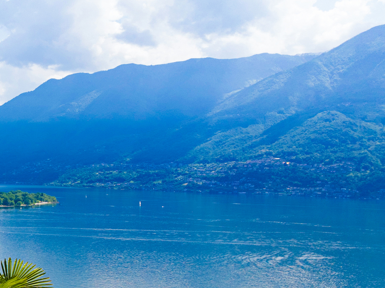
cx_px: -209
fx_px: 834
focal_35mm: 75
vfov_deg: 17.9
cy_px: 411
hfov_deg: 21.4
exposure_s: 1/2500
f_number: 2.8
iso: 140
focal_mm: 12.29
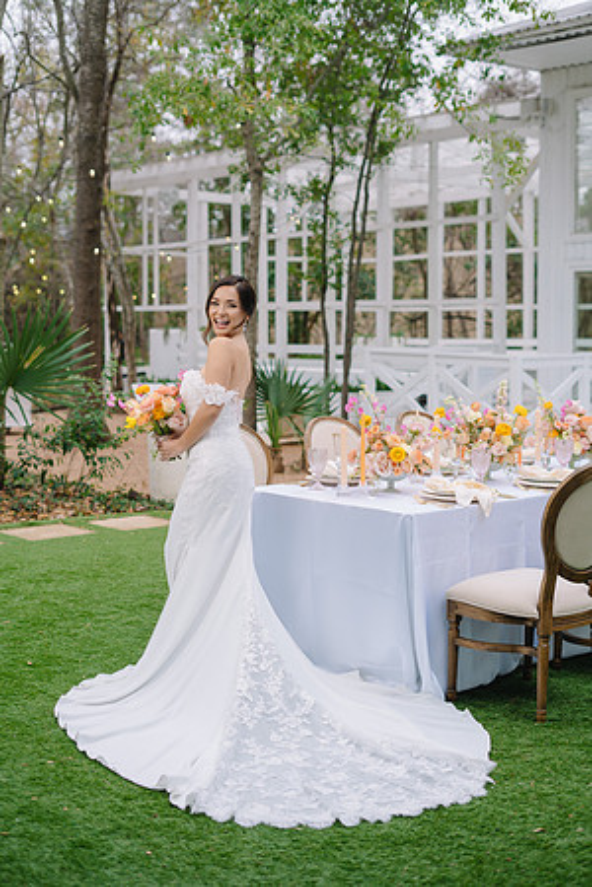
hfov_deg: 27.0
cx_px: 296
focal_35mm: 50
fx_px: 1233
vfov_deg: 39.6
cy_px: 444
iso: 80
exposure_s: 1/200
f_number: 2.5
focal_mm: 50
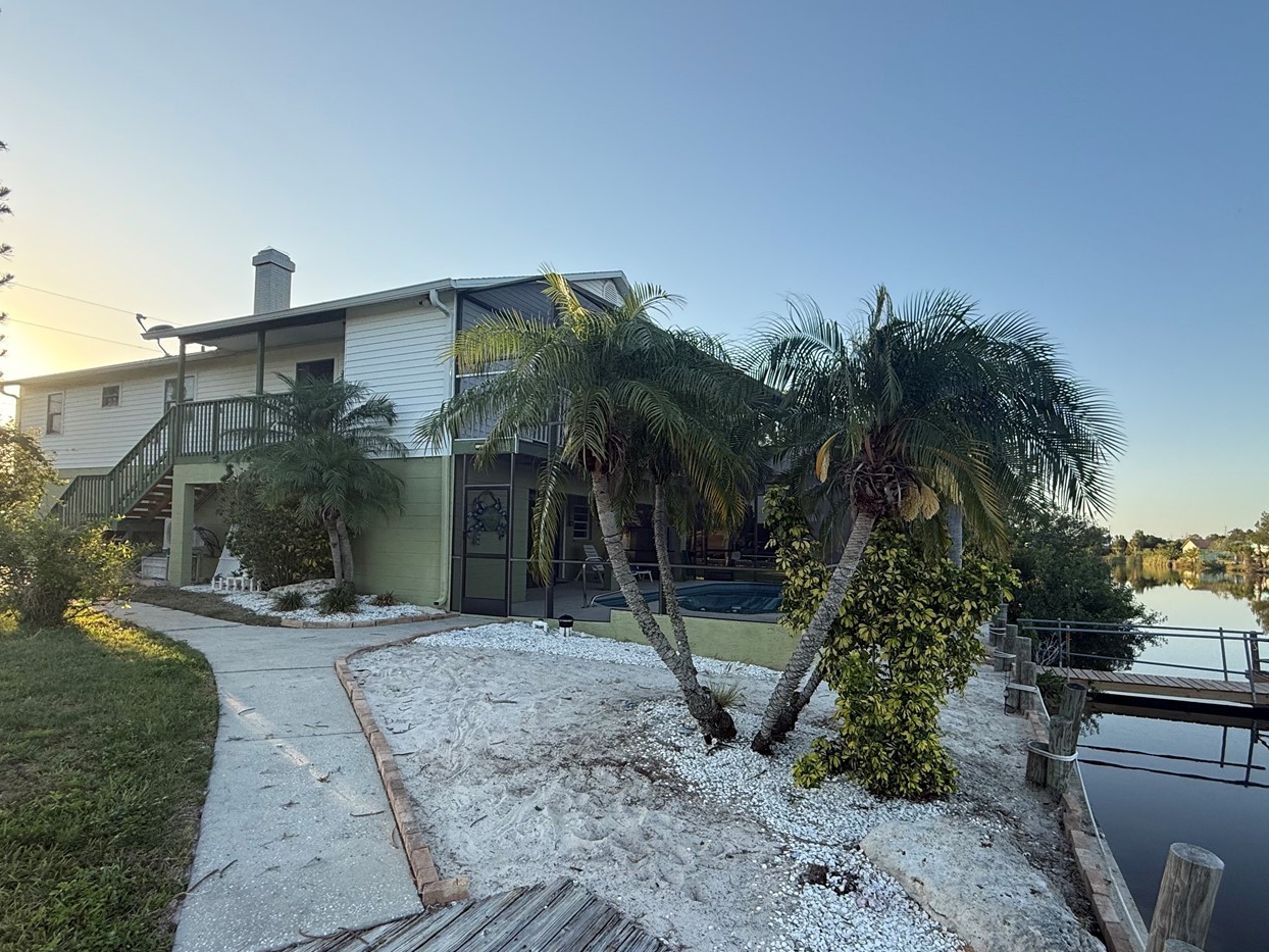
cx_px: 689
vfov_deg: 71.4
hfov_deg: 87.6
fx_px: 660
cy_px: 520
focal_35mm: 18
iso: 64
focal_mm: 2.22
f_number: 2.2
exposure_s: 1/445
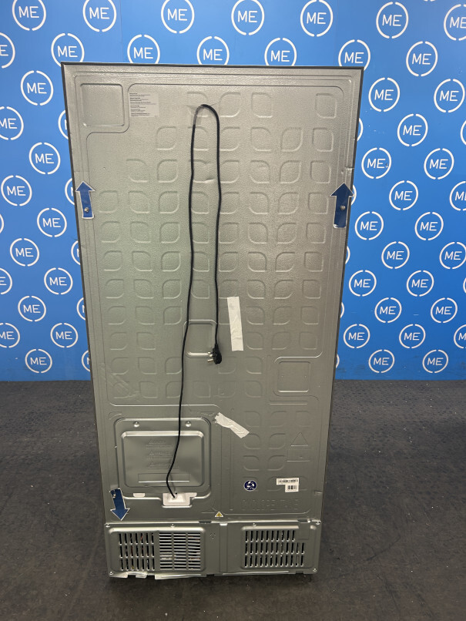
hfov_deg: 53.1
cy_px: 310
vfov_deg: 67.3
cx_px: 233
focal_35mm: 26
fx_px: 466
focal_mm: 5.7
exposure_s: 1/50
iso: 80
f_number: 1.5
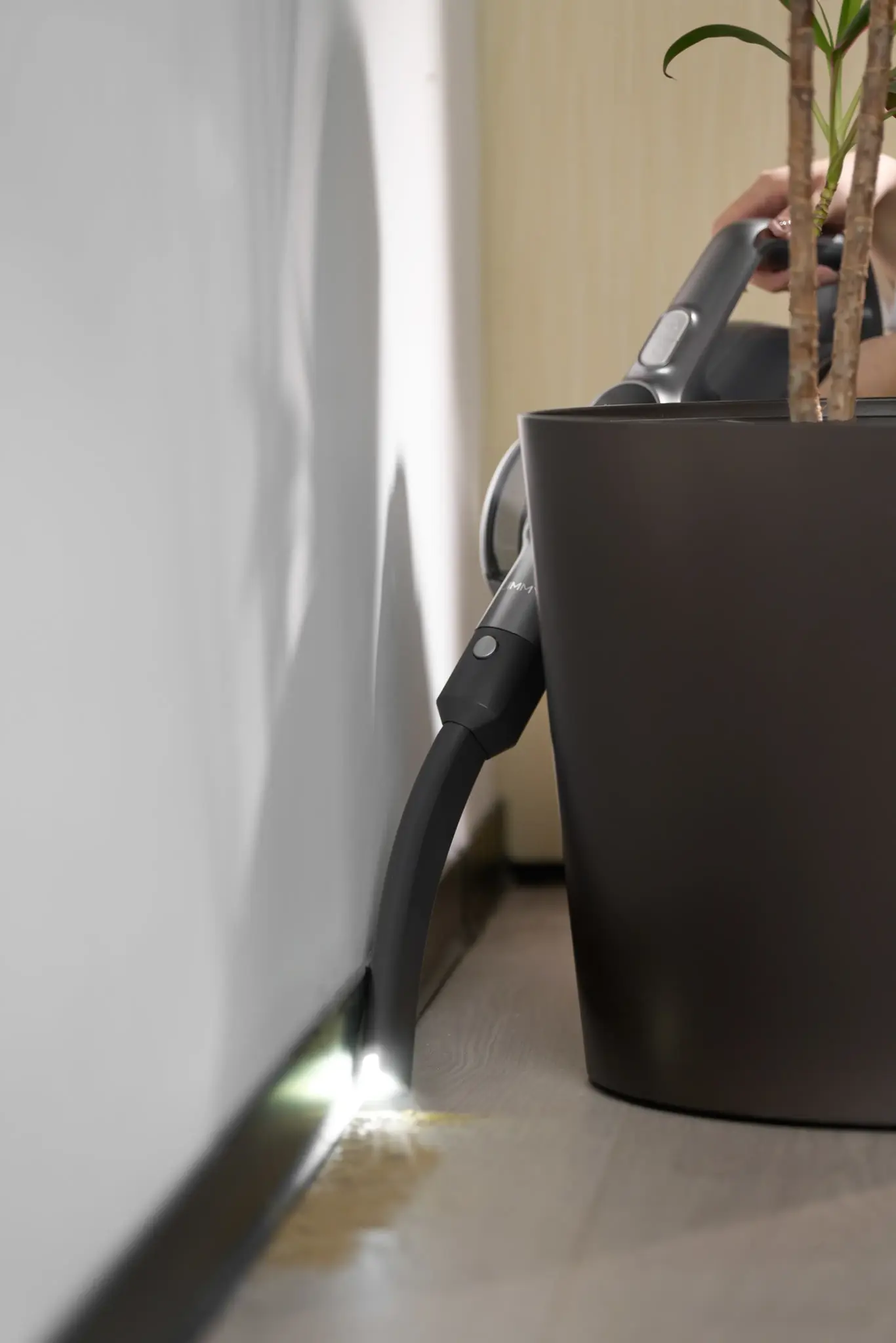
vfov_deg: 15.4
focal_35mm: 133
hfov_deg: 10.3
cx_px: 448
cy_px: 672
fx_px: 4963
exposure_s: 1/125
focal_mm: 133
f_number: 2.8
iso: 200
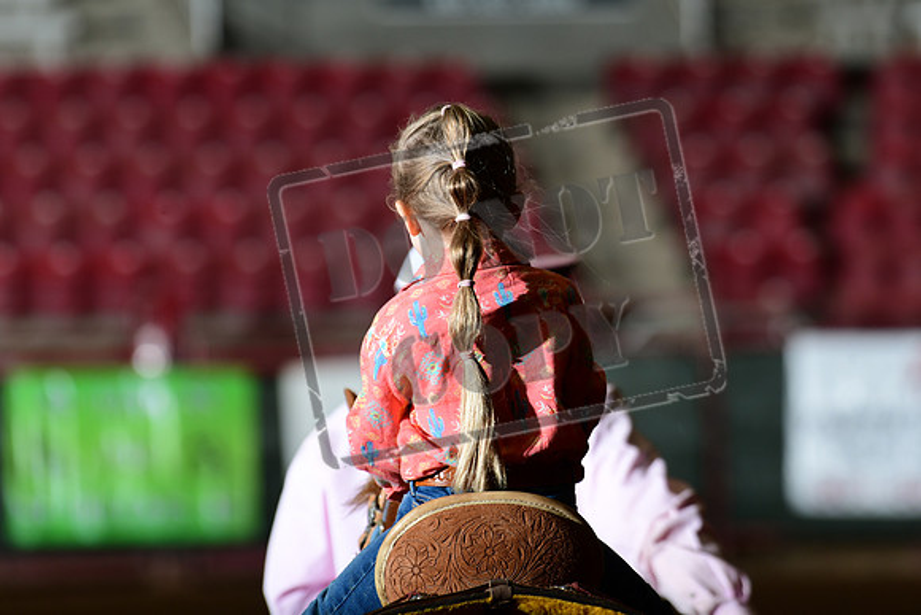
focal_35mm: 270
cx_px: 460
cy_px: 308
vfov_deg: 5.1
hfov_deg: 7.6
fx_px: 6909
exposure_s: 1/250
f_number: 5.6
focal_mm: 270
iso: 640
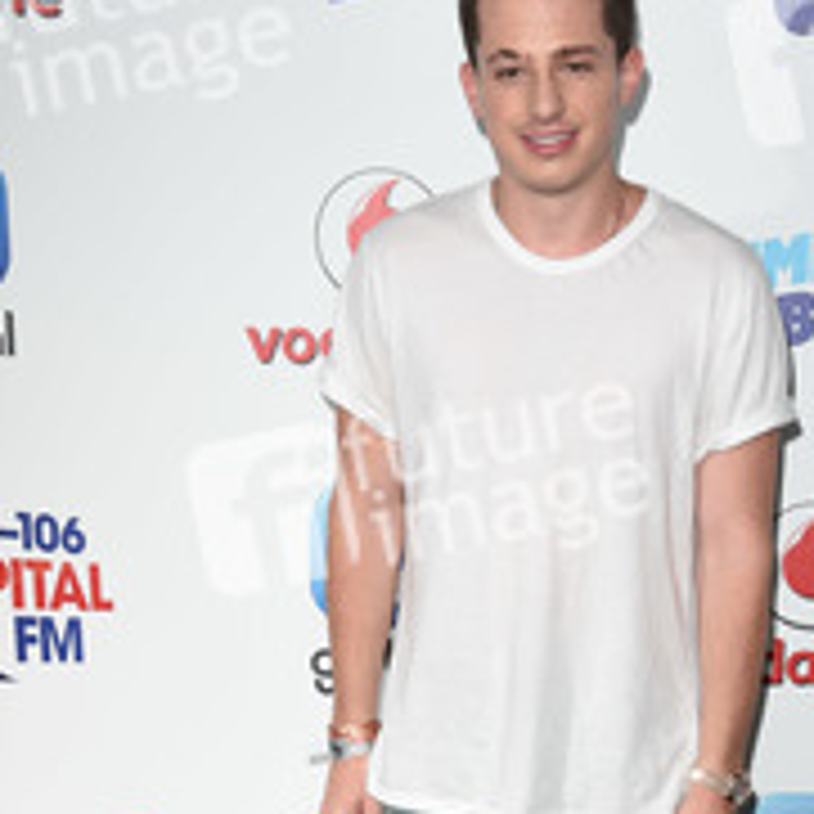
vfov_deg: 19.0
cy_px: 715
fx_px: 2394
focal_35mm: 90
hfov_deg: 19.2
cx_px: 551
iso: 800
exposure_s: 1/250
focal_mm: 48
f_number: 5.6
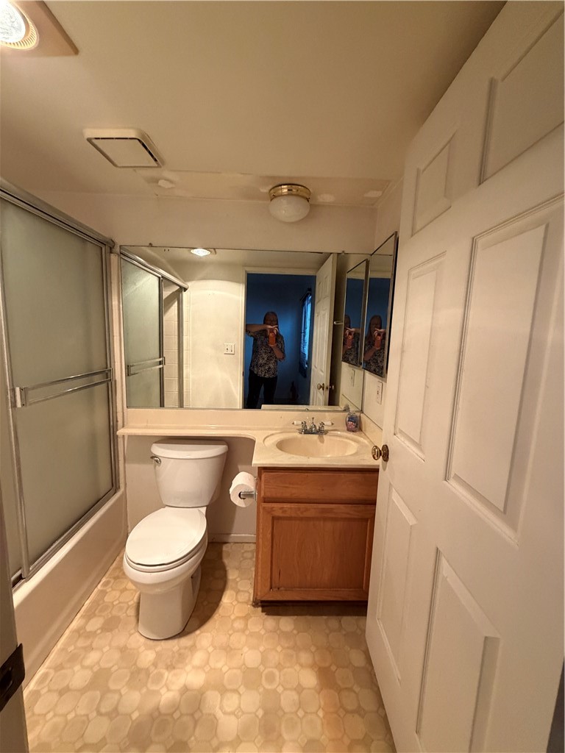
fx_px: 305
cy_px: 376
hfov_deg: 85.7
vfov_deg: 102.1
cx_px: 282
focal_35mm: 14
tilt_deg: -7.8
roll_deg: -1.8
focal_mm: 2.22
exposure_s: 1/60
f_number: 2.2
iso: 500
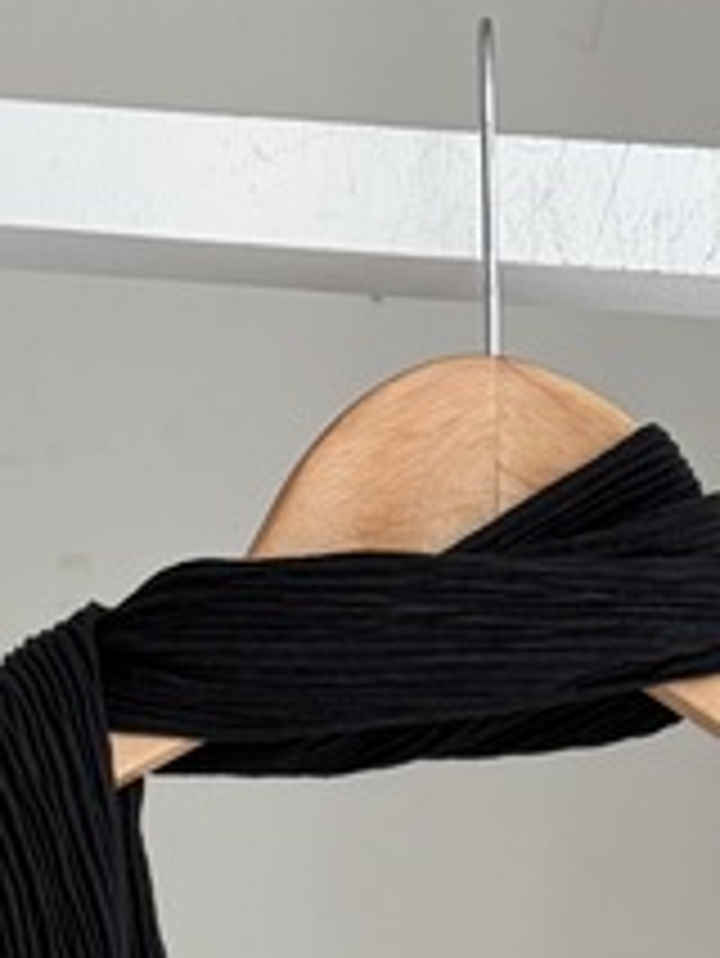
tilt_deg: -6.7
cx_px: 248
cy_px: 1938
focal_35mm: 122
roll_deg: -1.0
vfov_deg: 13.7
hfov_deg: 12.1
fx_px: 3380
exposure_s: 1/60
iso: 80
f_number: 1.6
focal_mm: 5.96
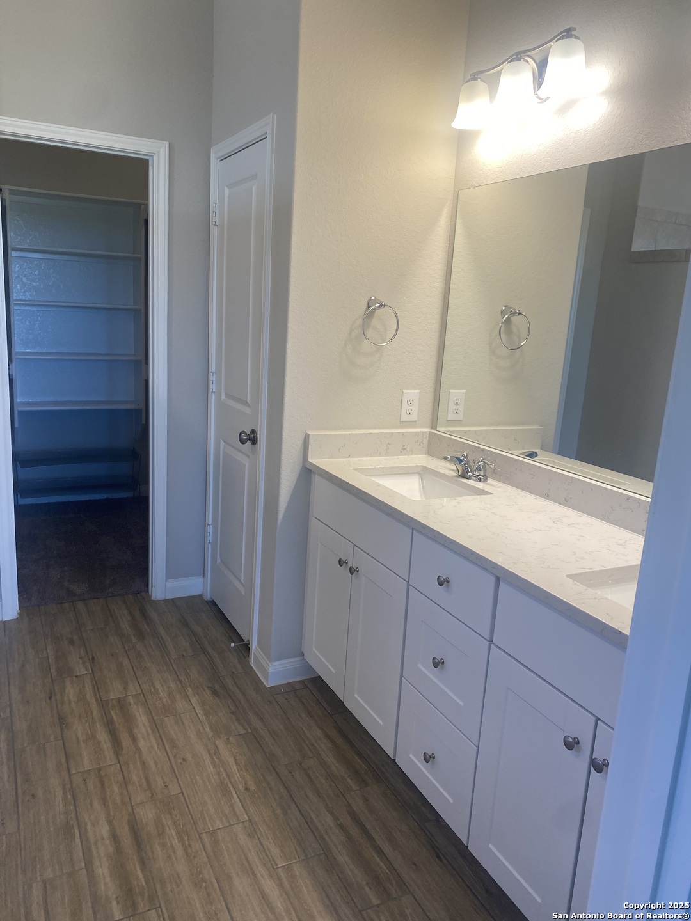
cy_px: 460
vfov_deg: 67.3
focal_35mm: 26
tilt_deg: -11.2
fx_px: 692
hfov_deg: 53.1
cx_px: 346
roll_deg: -2.4
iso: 64
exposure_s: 1/120
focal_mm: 4.25
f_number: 1.8
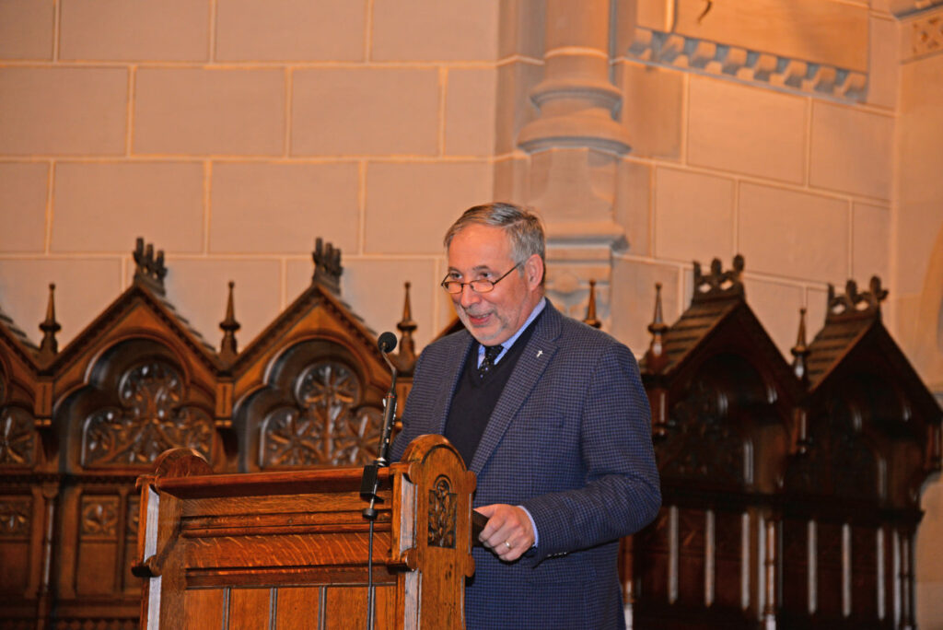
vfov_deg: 13.1
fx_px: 2752
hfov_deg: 19.4
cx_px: 472
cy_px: 315
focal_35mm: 105
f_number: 4
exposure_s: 1/60
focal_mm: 105
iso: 800
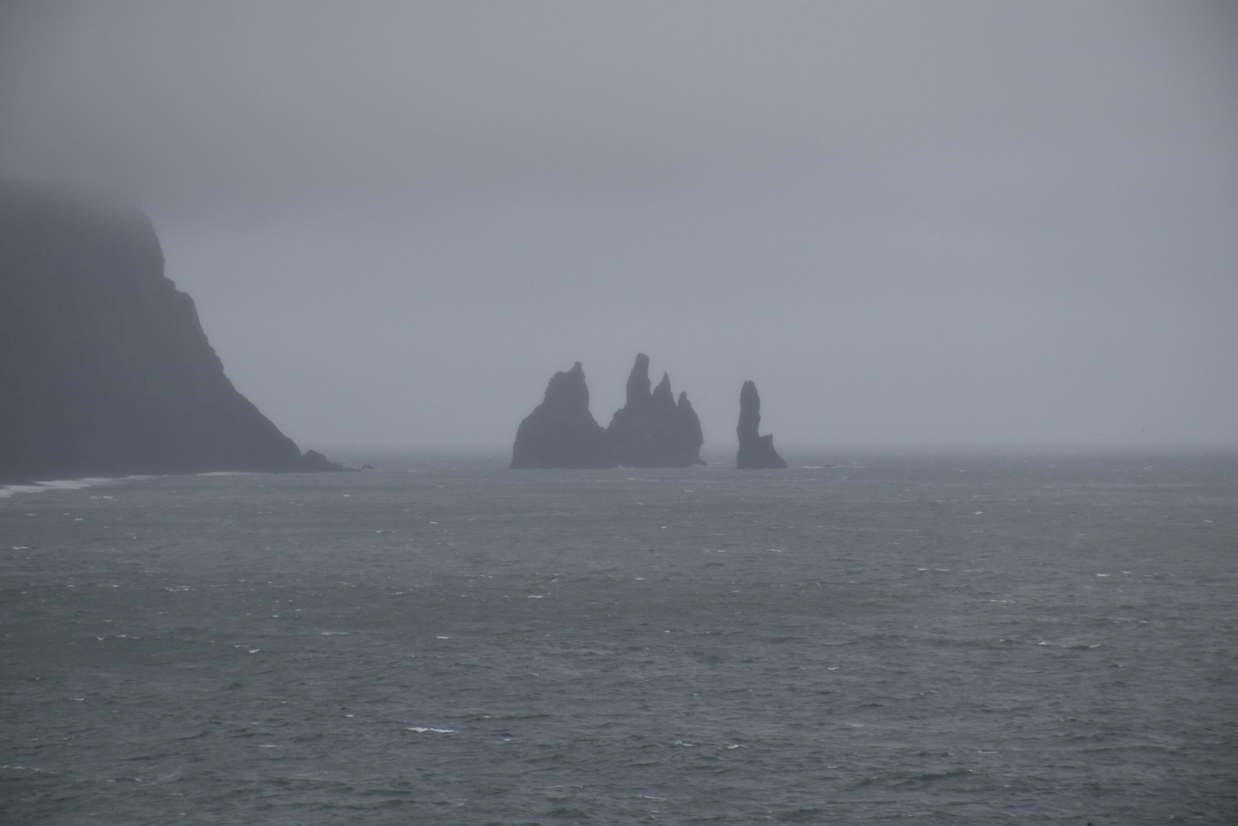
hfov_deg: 10.5
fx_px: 6707
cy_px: 413
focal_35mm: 195
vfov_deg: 7.0
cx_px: 619
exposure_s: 1/250
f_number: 8
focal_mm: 130
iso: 320
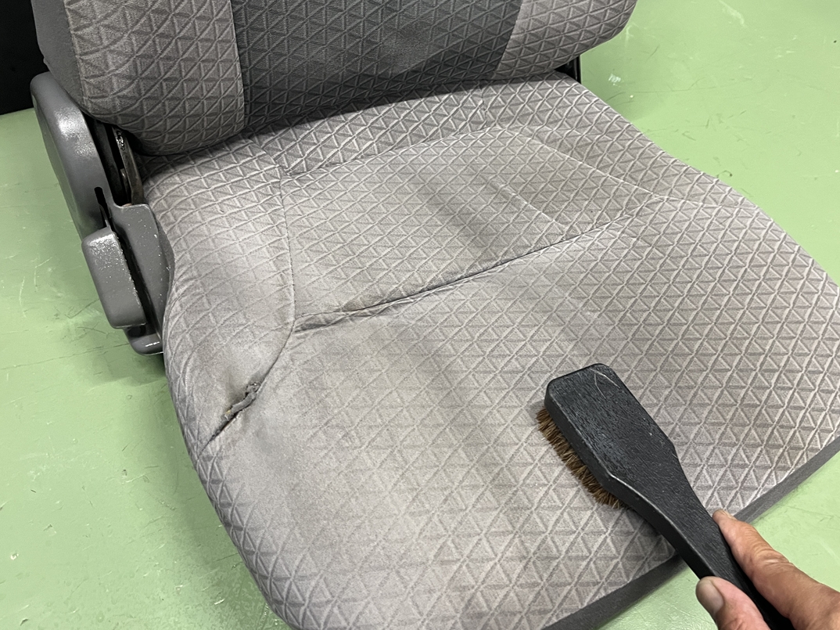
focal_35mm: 31
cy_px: 294
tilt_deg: -54.8
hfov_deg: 58.1
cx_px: 479
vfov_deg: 45.4
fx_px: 752
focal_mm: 5.1
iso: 320
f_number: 1.6
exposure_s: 1/60
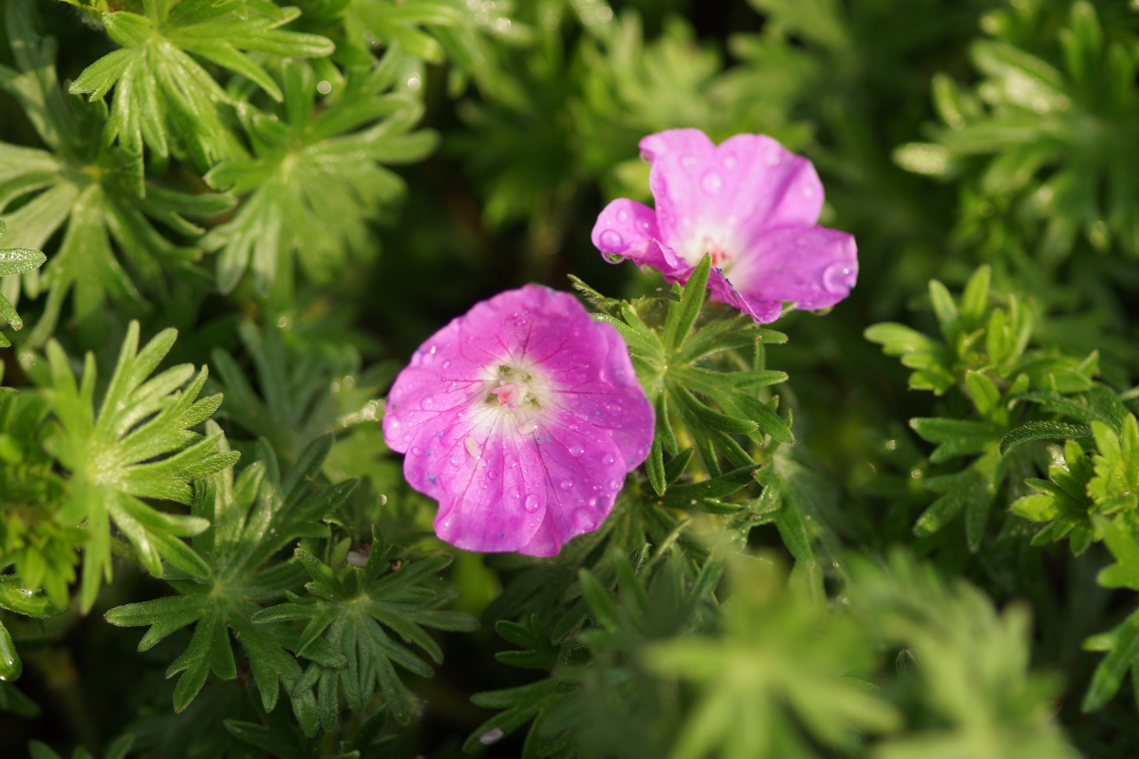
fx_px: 4745
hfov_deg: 13.7
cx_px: 570
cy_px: 380
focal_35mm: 150
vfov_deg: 9.1
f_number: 2.8
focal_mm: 100
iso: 100
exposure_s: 1/320
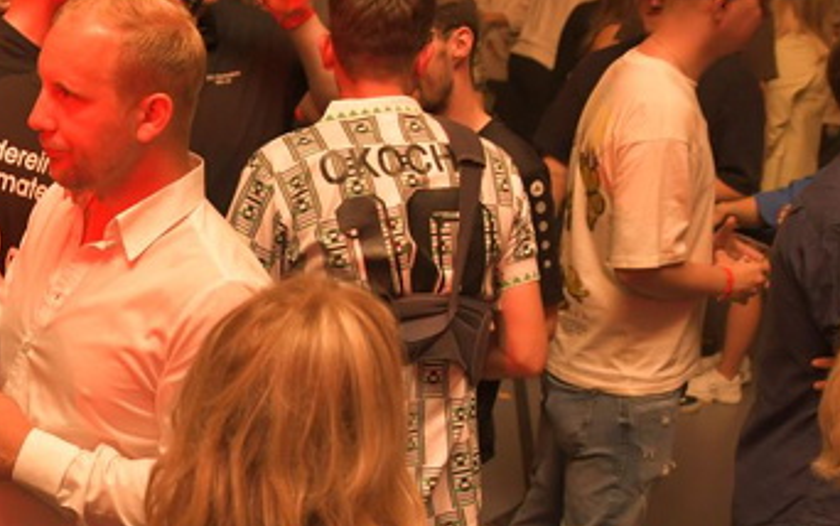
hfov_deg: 29.0
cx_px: -10
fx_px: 1511
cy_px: 366
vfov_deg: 19.6
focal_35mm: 66
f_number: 3.2
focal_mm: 19
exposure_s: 1/250
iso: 1250
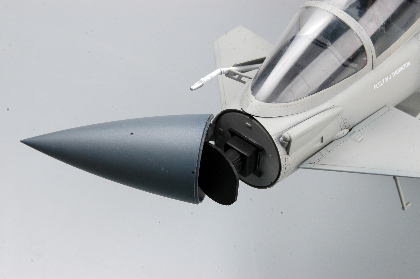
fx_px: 1224
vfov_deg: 13.0
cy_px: 140
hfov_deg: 19.5
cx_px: 210
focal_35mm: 105
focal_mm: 70
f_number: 25
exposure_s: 1/250
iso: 200
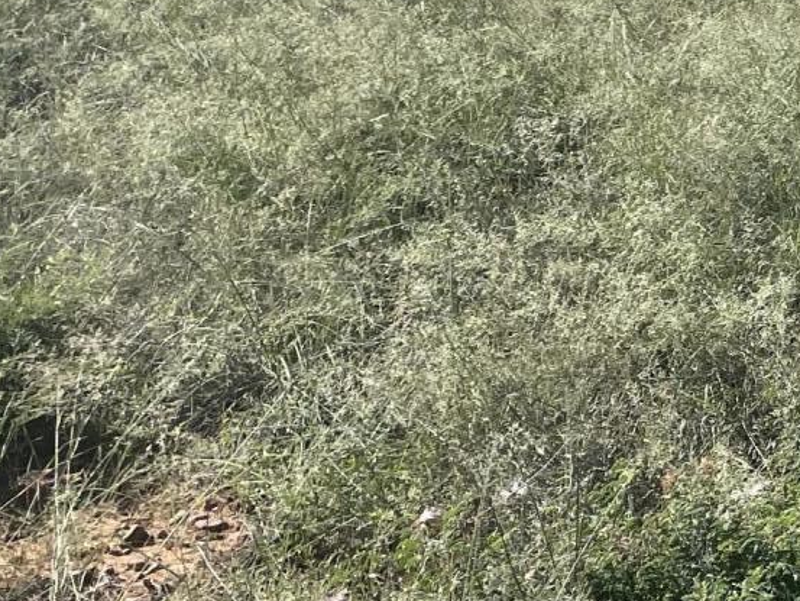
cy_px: -46
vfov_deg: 15.4
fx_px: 2173
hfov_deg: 18.6
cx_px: 1178
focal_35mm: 94
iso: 32
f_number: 1.6
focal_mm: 4.2
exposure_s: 1/3125
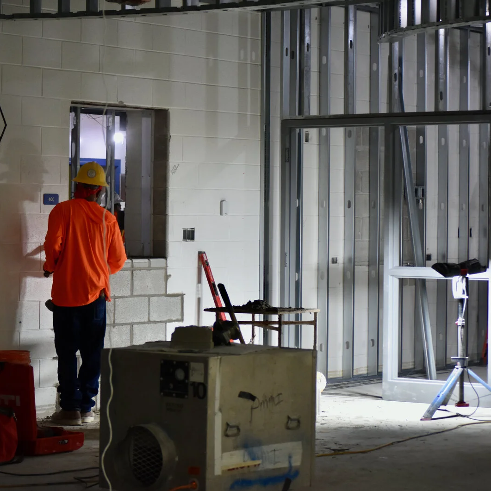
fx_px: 1695
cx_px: 161
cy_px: 245
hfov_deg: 16.4
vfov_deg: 16.5
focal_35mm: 106
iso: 800
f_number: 4
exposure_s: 1/60
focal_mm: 55
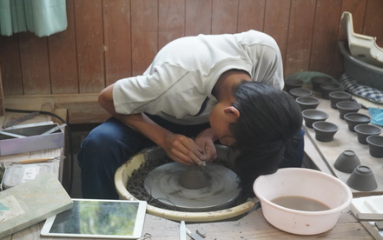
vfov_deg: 24.4
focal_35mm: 53
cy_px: 129
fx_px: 553
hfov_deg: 38.2
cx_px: 188
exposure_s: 1/160
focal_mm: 34
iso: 3200
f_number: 5
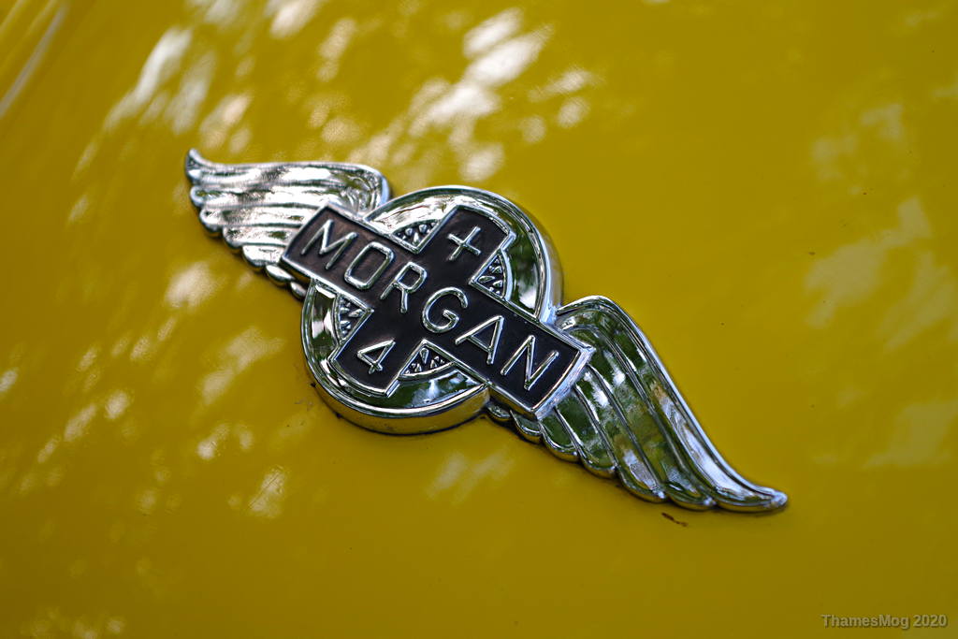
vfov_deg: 16.6
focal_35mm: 82
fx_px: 2196
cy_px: 320
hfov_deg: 24.6
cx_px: 479
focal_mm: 55
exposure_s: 1/100
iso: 200
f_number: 7.1
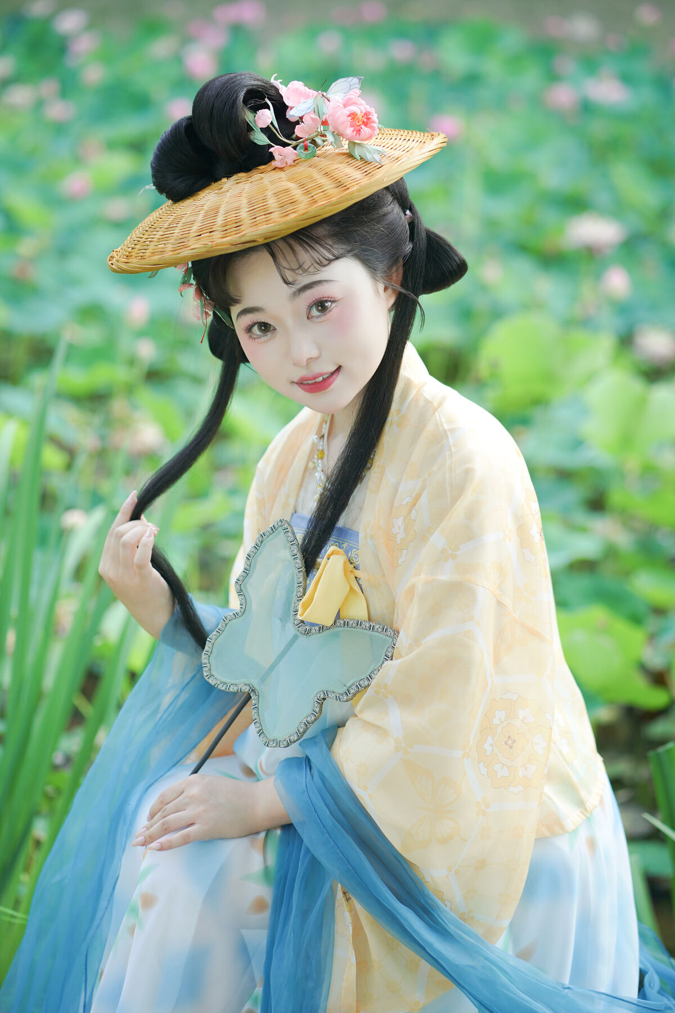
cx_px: 338
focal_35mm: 85
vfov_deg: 23.9
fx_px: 2390
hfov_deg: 16.1
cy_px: 506
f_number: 2.8
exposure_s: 1/400
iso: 200
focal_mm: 85
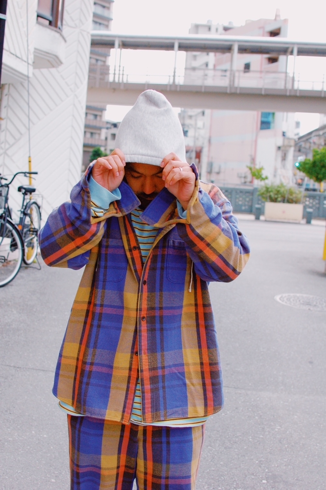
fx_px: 714
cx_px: 163
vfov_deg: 37.9
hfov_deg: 25.7
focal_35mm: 52
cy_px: 245
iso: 800
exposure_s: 1/80
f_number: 5
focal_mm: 35
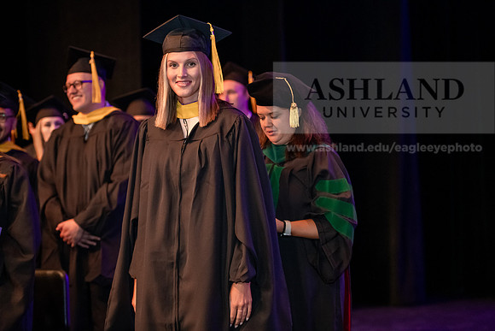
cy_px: 166
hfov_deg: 21.5
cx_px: 248
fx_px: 1306
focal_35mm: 95
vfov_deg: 14.4
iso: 3200
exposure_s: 1/200
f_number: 3.2
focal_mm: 95
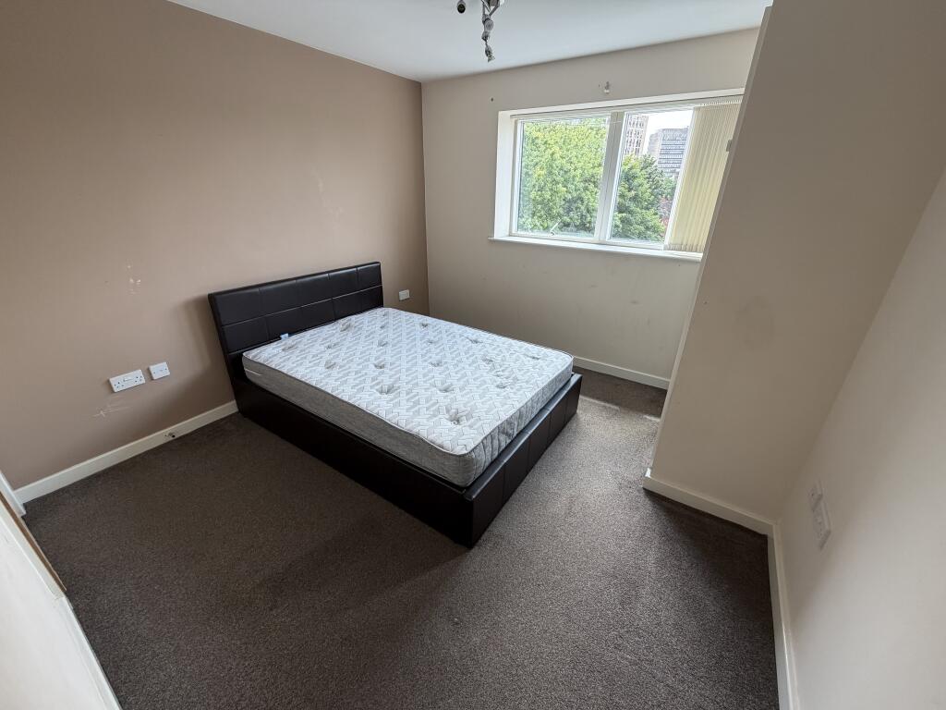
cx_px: 473
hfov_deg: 102.1
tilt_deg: -23.4
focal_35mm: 14
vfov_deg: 85.7
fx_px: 383
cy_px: 355
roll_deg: +0.0
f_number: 2.2
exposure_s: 1/121
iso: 100
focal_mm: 2.22
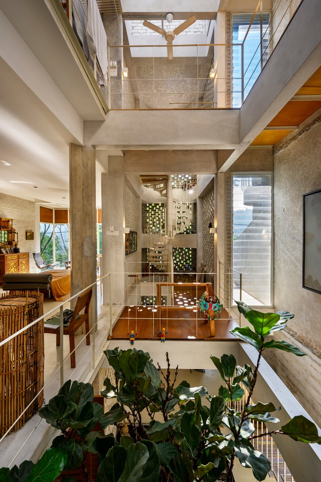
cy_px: 241
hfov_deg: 81.2
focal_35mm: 14
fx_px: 187
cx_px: 160
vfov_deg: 104.3
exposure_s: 1/5
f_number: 13
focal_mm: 14
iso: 100
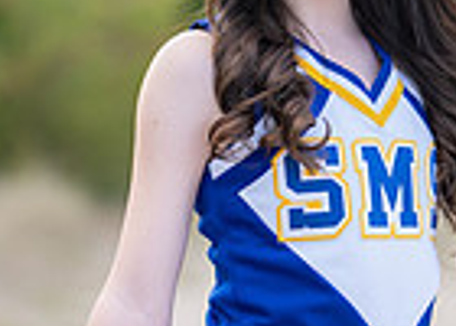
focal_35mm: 220
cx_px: 365
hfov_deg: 9.1
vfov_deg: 6.5
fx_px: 2849
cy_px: 258
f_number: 1.2
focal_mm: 50
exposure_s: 1/1000
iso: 100
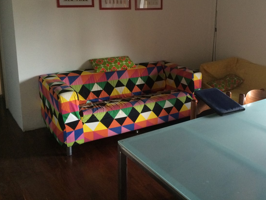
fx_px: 292
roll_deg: -1.8
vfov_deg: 37.4
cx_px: 173
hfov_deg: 48.3
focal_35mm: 38
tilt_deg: -13.8
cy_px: 70
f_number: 2.2
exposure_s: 1/33
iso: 320
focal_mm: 4.15
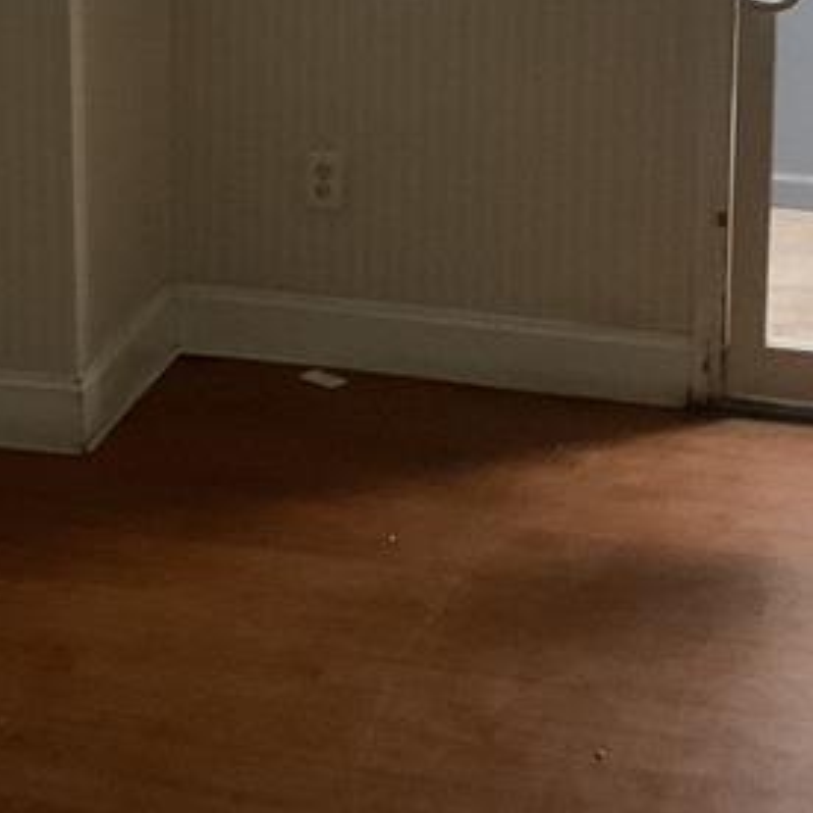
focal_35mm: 95
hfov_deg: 17.8
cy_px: -80
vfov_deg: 17.7
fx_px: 2524
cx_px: -24
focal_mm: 3
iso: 400
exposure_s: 1/30
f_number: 1.8
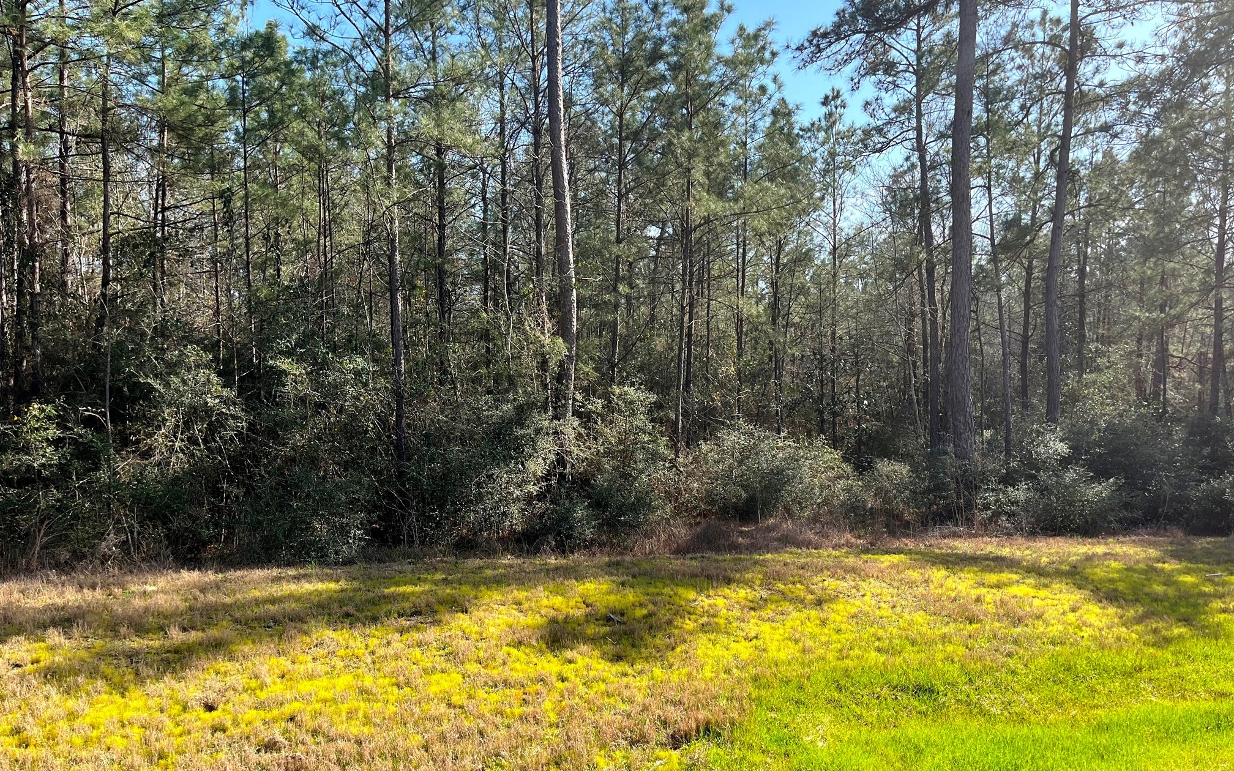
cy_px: 449
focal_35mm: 28
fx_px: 942
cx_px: 624
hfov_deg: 66.5
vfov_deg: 44.4
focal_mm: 5.1
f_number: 1.6
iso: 50
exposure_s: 1/1252
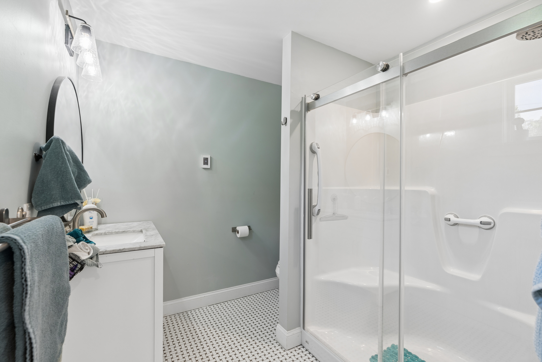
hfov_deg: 96.7
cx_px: 271
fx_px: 241
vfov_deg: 73.8
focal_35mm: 16
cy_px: 181
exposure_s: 1/15
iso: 320
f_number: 7.1
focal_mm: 16
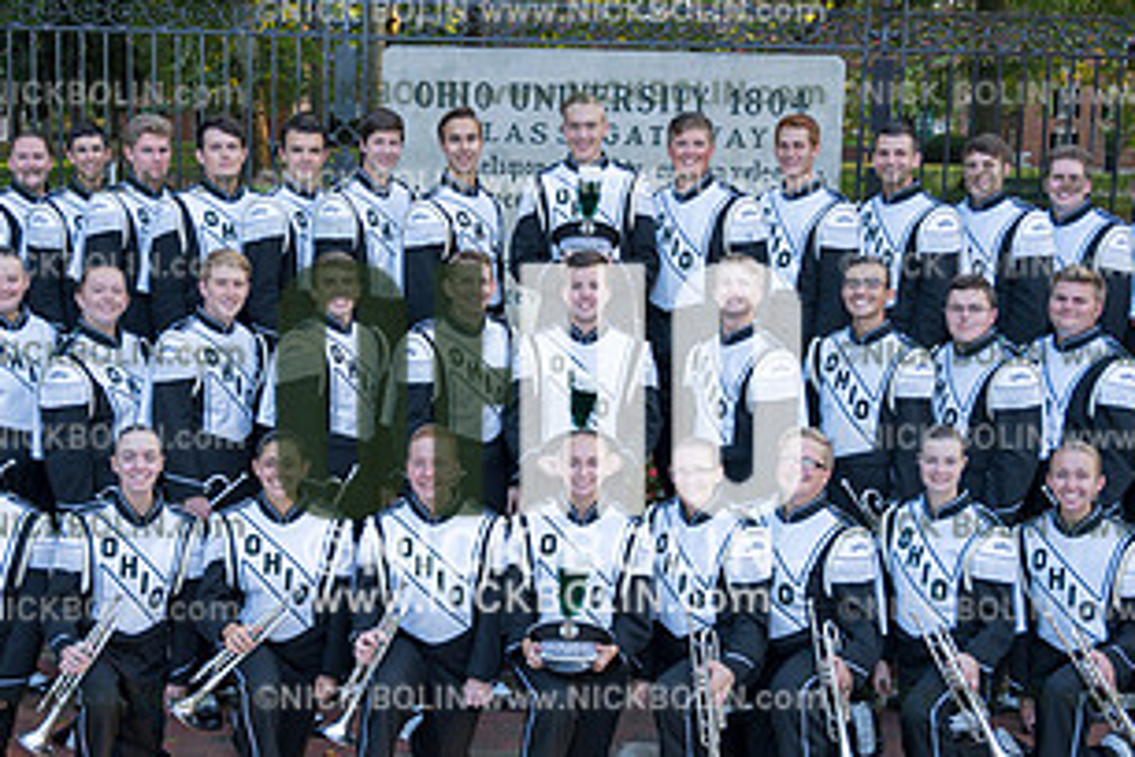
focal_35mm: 53
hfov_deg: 37.5
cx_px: 538
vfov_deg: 25.5
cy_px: 440
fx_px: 1671
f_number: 4
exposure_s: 1/80
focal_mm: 28
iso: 125
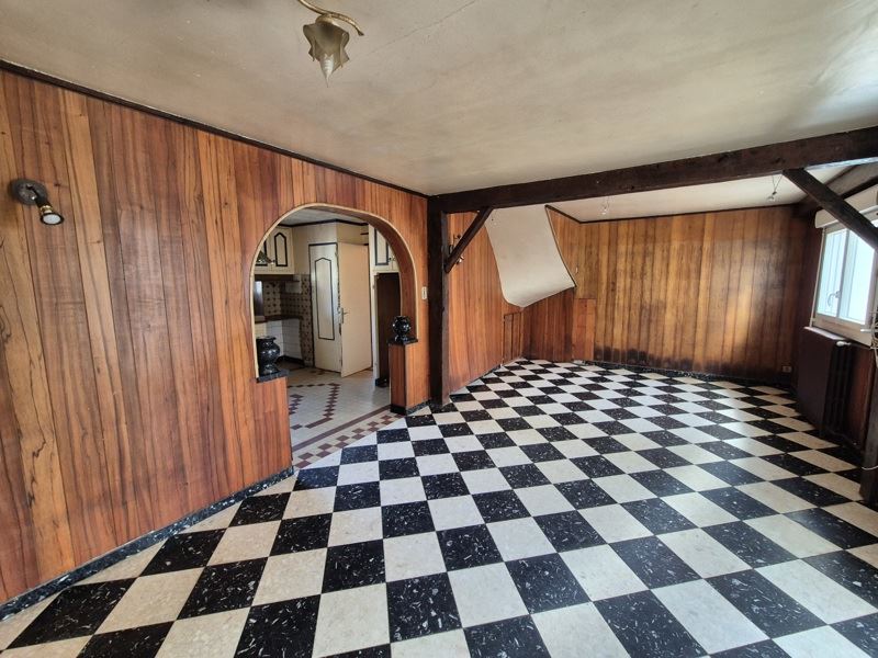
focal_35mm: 13
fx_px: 330
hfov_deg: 106.2
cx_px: 439
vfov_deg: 89.9
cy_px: 329
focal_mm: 2.2
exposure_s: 1/50
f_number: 2.2
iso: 160
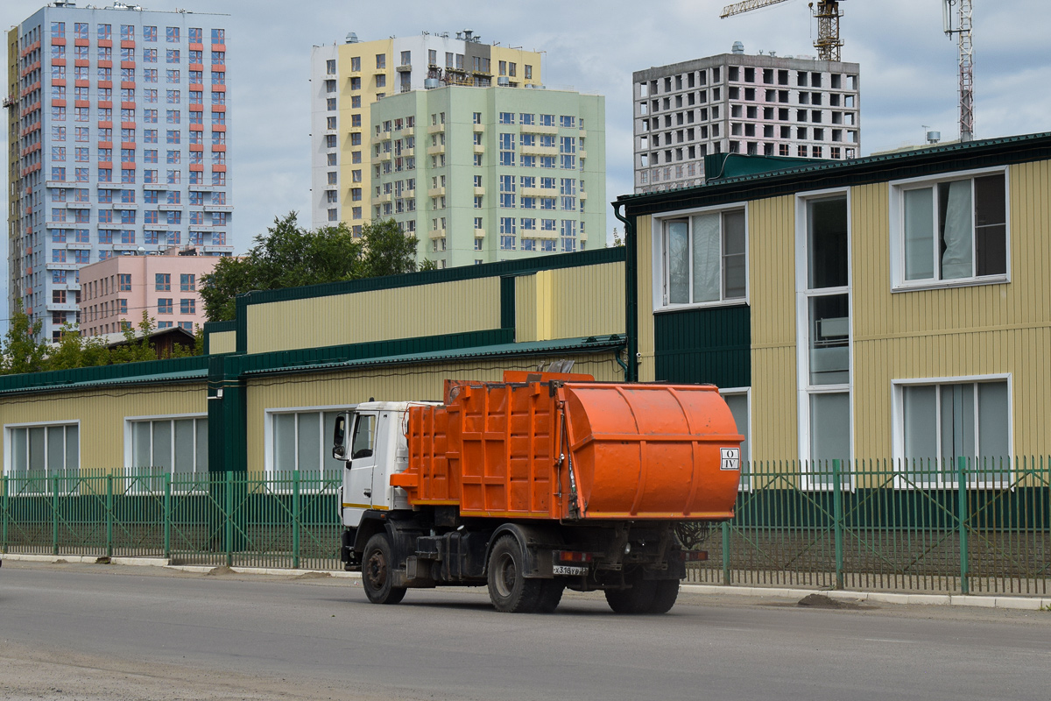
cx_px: 526
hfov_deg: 24.6
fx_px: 2408
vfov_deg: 16.6
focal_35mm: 82
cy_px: 350
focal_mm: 55
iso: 200
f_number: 7.1
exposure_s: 1/1000
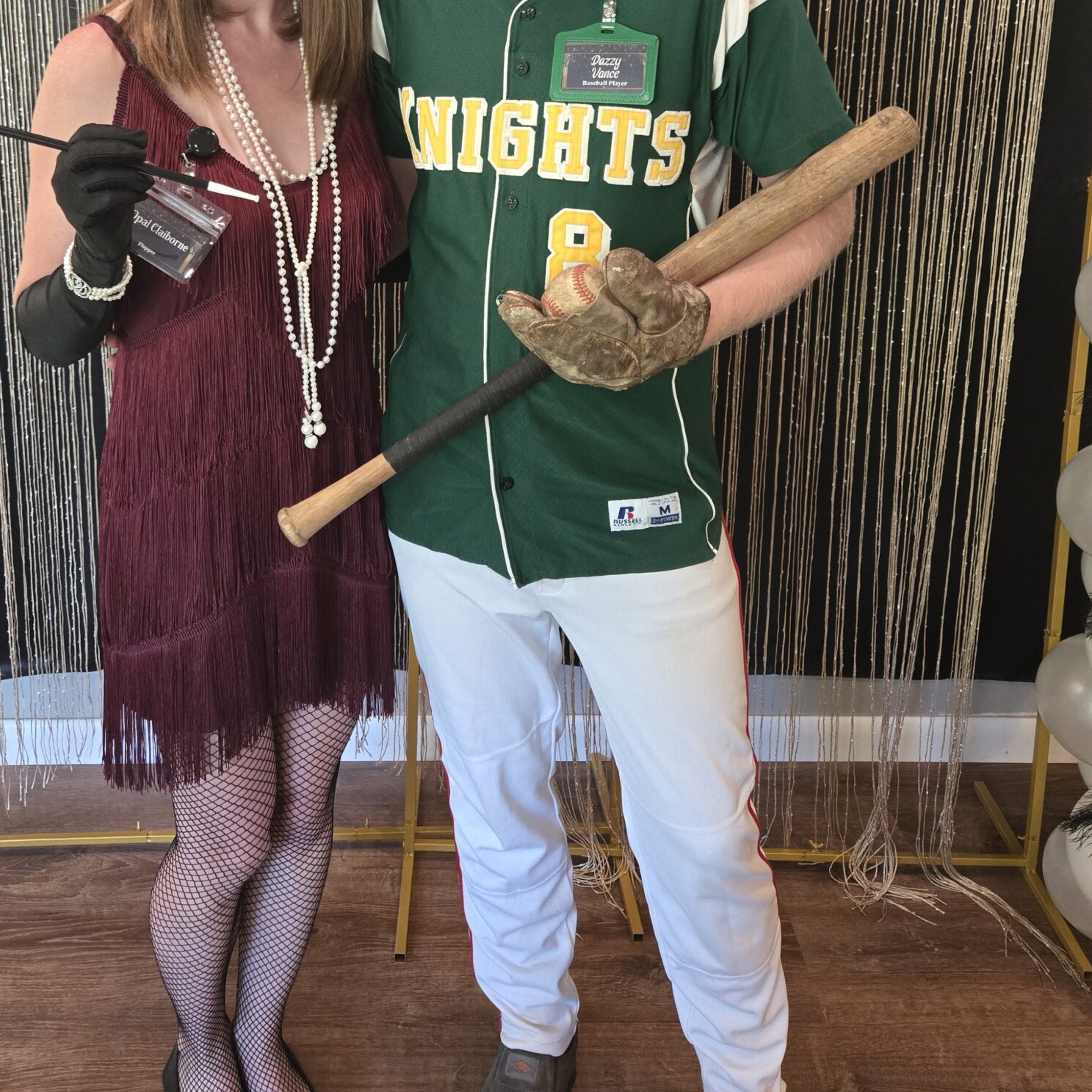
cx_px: 458
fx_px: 1249
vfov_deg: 45.2
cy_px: 243
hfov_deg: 47.0
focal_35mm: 35
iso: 500
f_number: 1.8
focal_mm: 5.4
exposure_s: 1/60
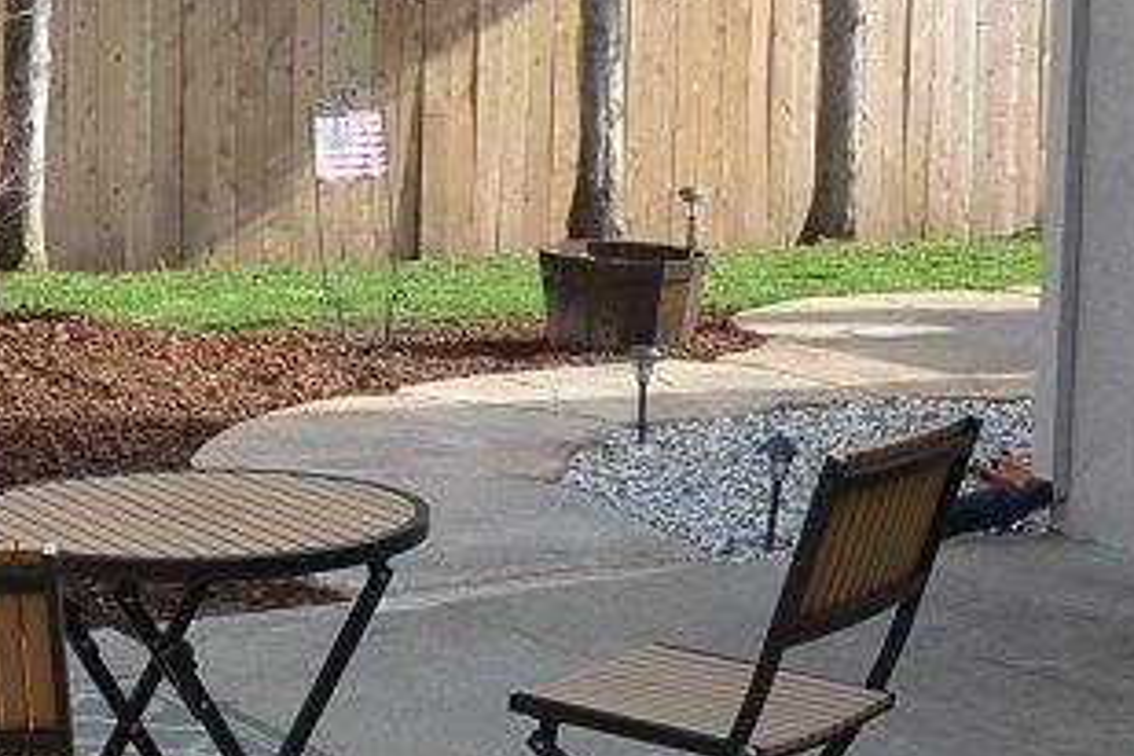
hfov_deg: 19.4
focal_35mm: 105
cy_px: 506
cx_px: 389
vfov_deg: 13.0
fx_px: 3307
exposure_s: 1/400
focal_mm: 10
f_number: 4
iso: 160
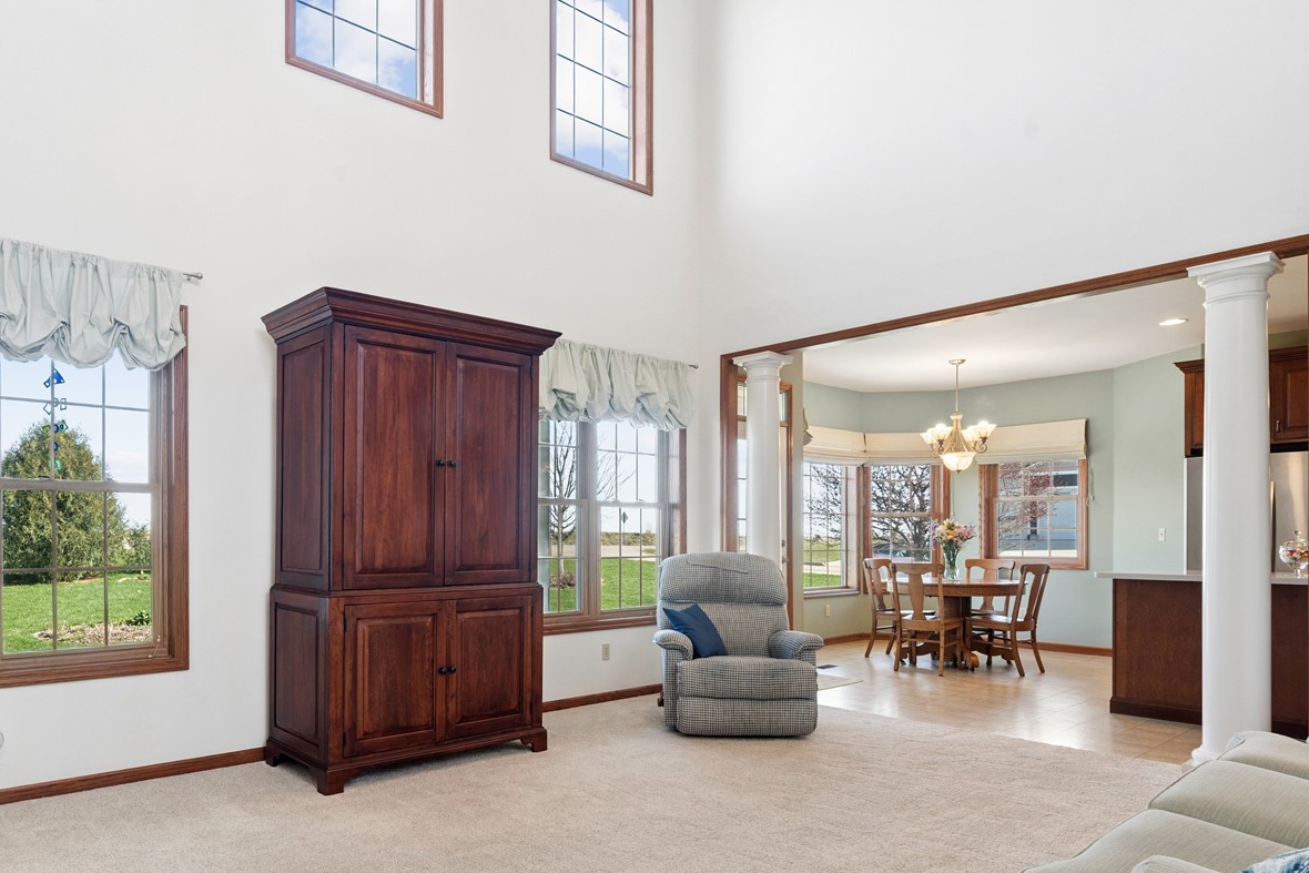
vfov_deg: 54.6
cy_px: 533
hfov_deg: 74.9
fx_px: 836
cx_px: 502
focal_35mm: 23
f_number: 10
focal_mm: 16
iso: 400
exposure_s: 1/15
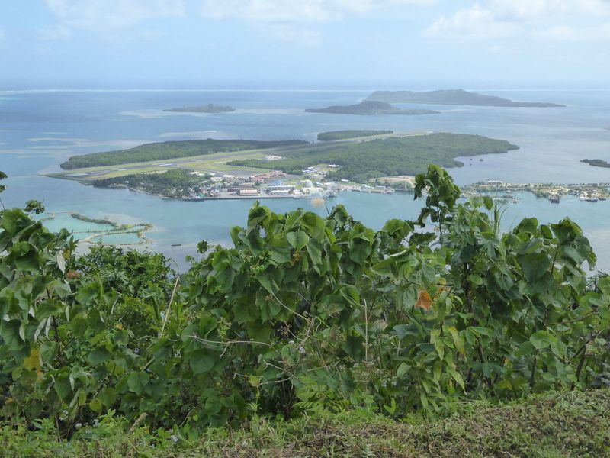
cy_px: 229
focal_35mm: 46
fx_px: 811
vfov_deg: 31.5
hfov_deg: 41.2
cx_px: 305
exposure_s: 1/640
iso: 160
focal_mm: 7.8
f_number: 3.9
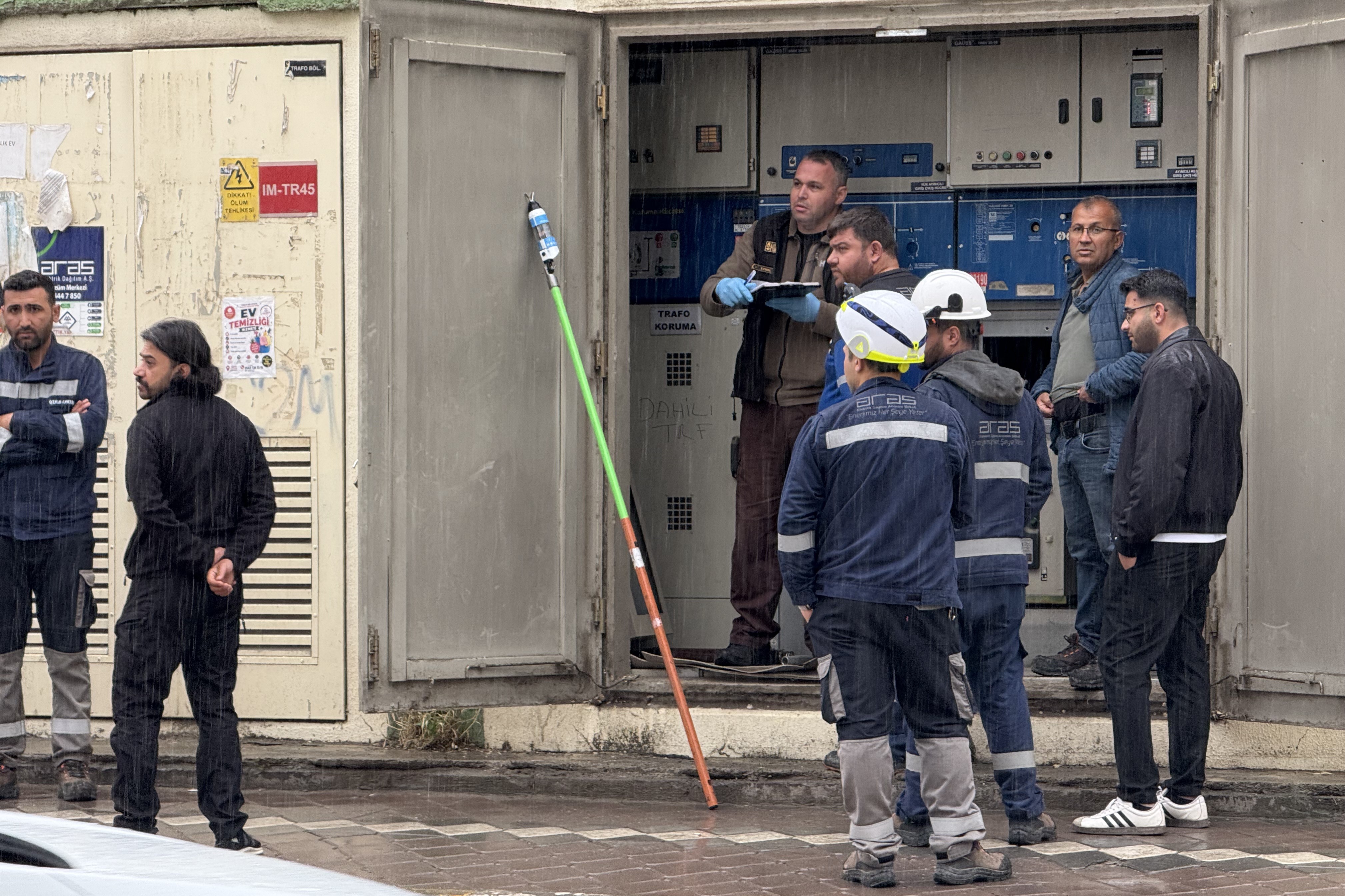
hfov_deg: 16.4
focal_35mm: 125
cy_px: 440
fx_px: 4670
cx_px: 673
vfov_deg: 11.0
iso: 125
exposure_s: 1/99
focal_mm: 15.66
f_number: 2.8
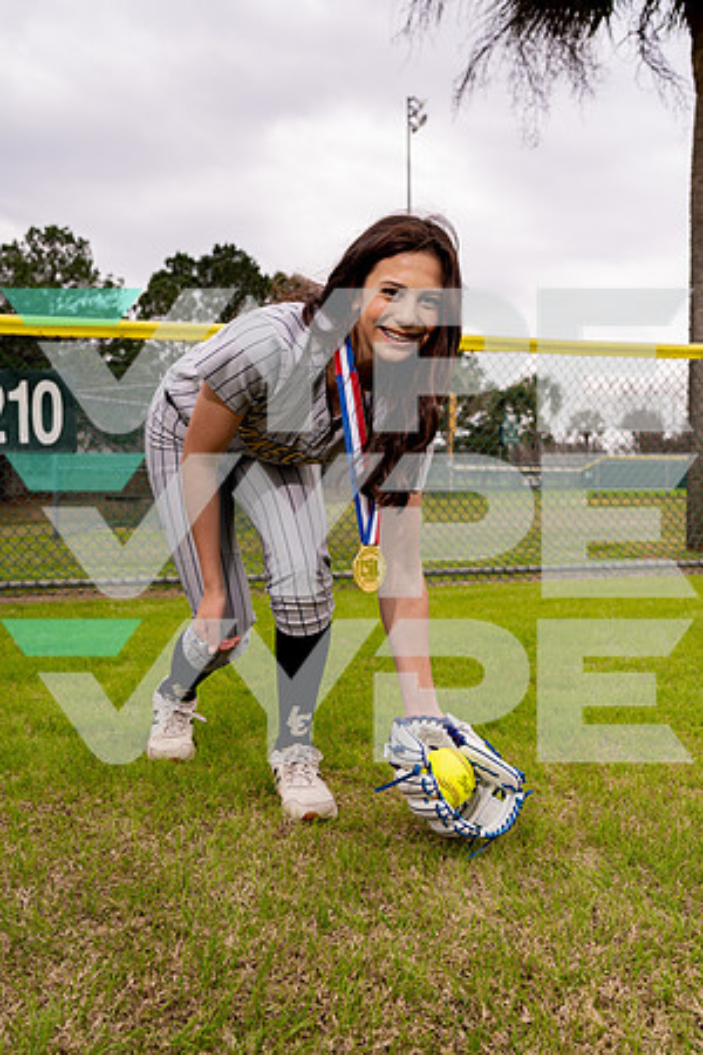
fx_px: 1025
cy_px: 528
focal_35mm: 35
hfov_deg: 37.9
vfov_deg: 54.4
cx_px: 352
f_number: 5
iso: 100
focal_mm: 35
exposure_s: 1/250
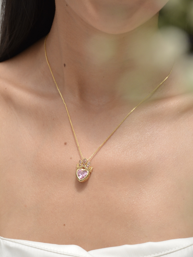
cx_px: 96
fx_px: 1093
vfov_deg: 13.4
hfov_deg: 10.1
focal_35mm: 147
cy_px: 137
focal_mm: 90
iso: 640
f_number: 9
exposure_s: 1/1250
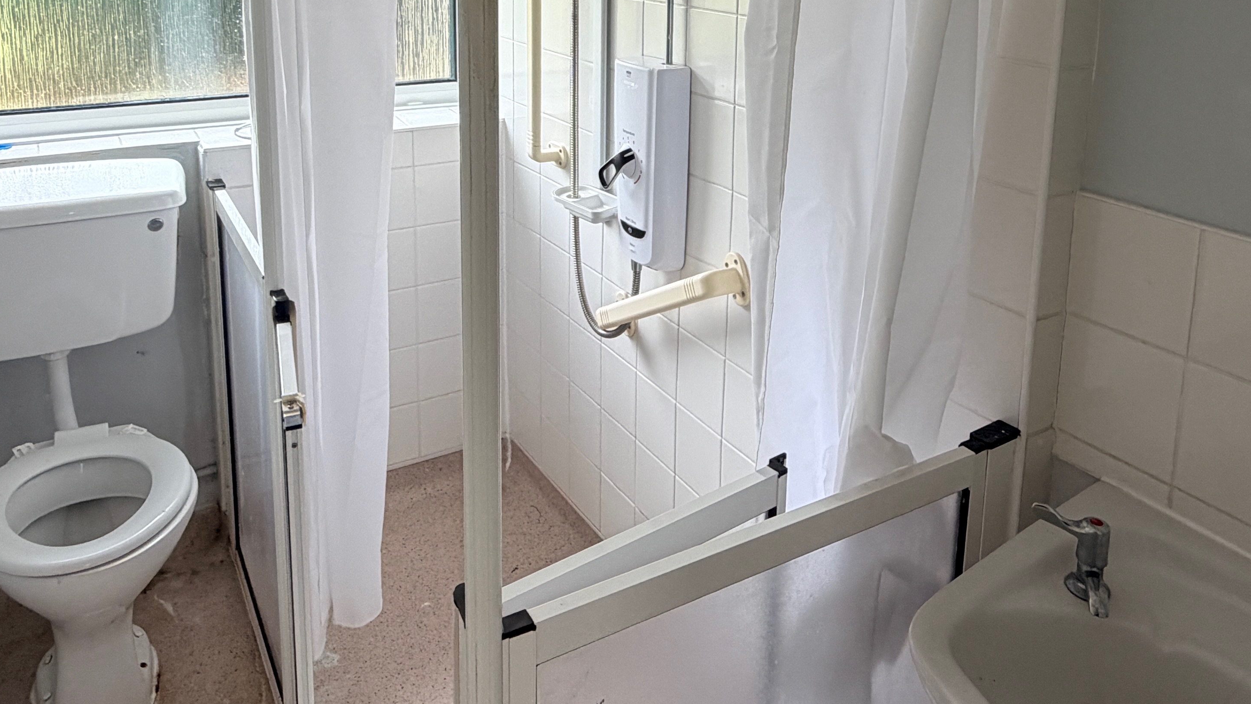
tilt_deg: -9.0
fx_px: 995
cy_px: 85
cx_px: 674
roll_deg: -1.5
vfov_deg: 36.8
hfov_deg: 64.2
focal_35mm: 30
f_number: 2.2
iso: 160
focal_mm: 2.22
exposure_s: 1/121
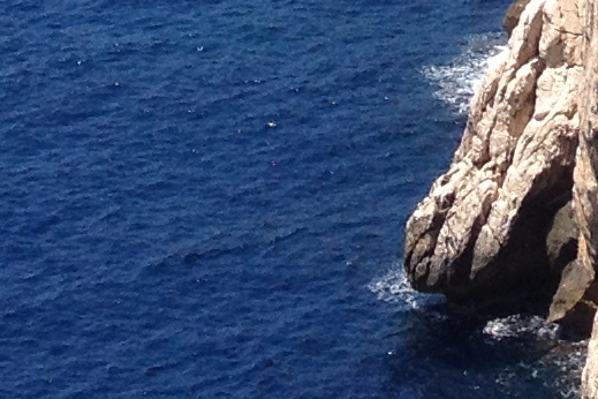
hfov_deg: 8.9
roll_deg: -0.4
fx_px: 3804
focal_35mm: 229
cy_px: -829
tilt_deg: -4.5
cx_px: 772
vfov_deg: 5.6
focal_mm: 4.28
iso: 50
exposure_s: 1/1534
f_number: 2.4
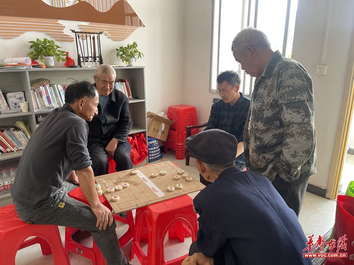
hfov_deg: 69.4
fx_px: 256
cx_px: 177
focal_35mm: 25
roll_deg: -0.2
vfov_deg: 54.9
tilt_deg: -15.5
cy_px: 132
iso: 125
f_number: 1.6
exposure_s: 1/112
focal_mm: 5.1
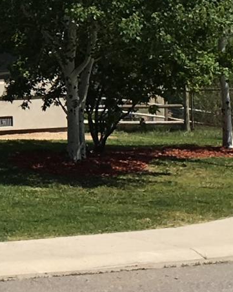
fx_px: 1622
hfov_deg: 7.7
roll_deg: +1.0
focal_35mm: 188
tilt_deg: +4.1
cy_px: -26
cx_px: -315
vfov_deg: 10.2
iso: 25
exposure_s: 1/2262
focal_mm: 4.15
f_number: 2.2
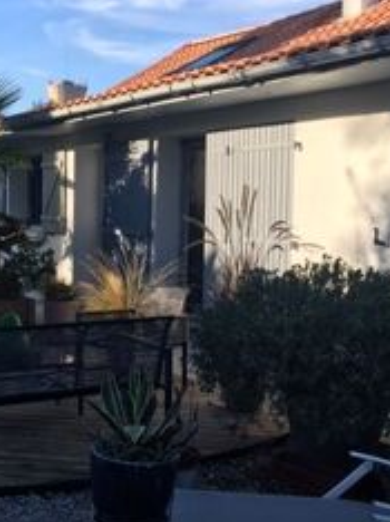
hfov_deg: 27.5
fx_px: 798
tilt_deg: -4.1
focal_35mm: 53
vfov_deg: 36.2
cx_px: 201
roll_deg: -0.8
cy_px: 260
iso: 25
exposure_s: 1/718
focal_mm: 4.15
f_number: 2.2
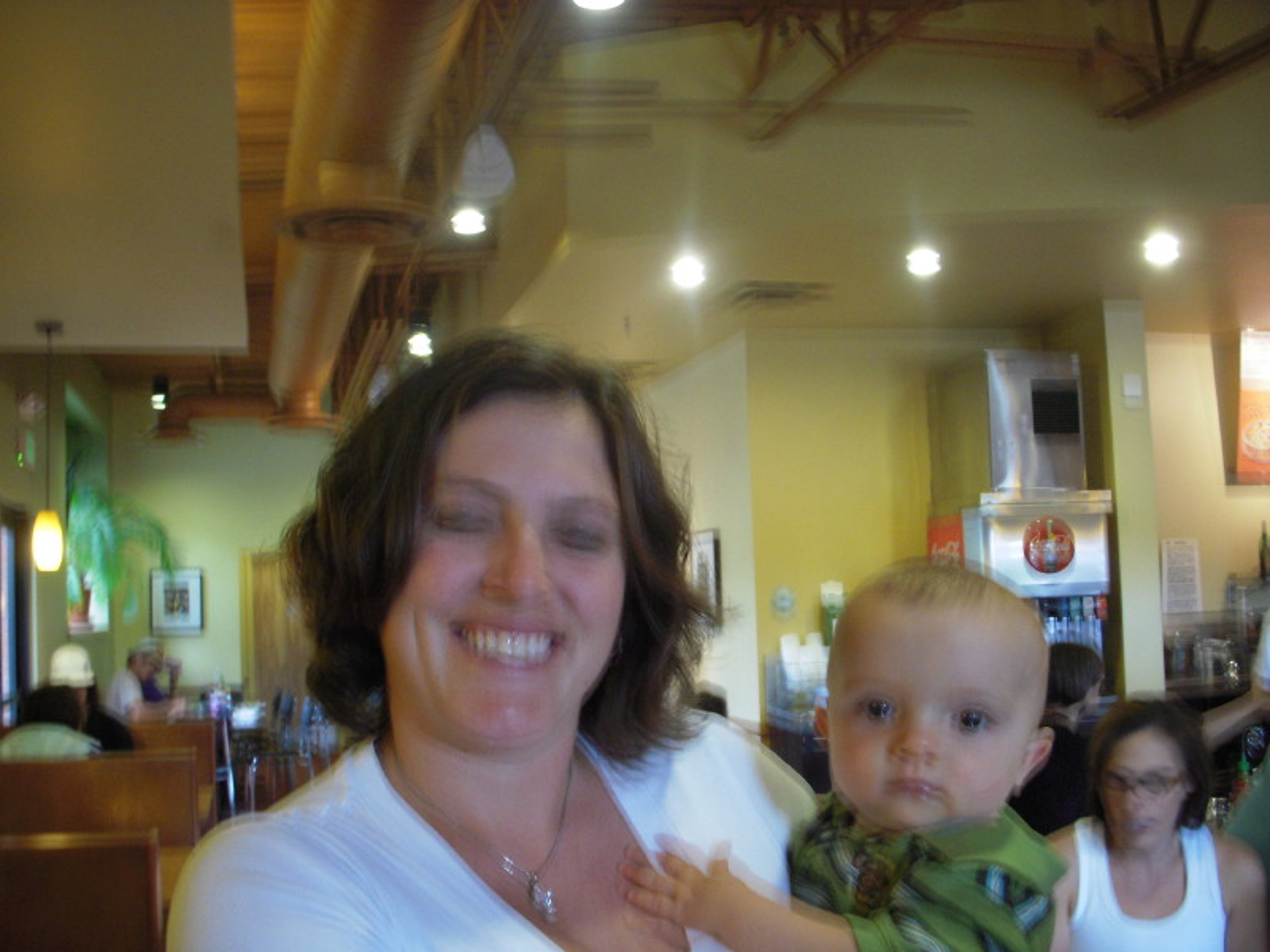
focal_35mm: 38
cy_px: 476
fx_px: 1394
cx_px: 635
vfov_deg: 37.7
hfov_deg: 49.0
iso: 250
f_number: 3.3
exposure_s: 1/8
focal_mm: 6.3
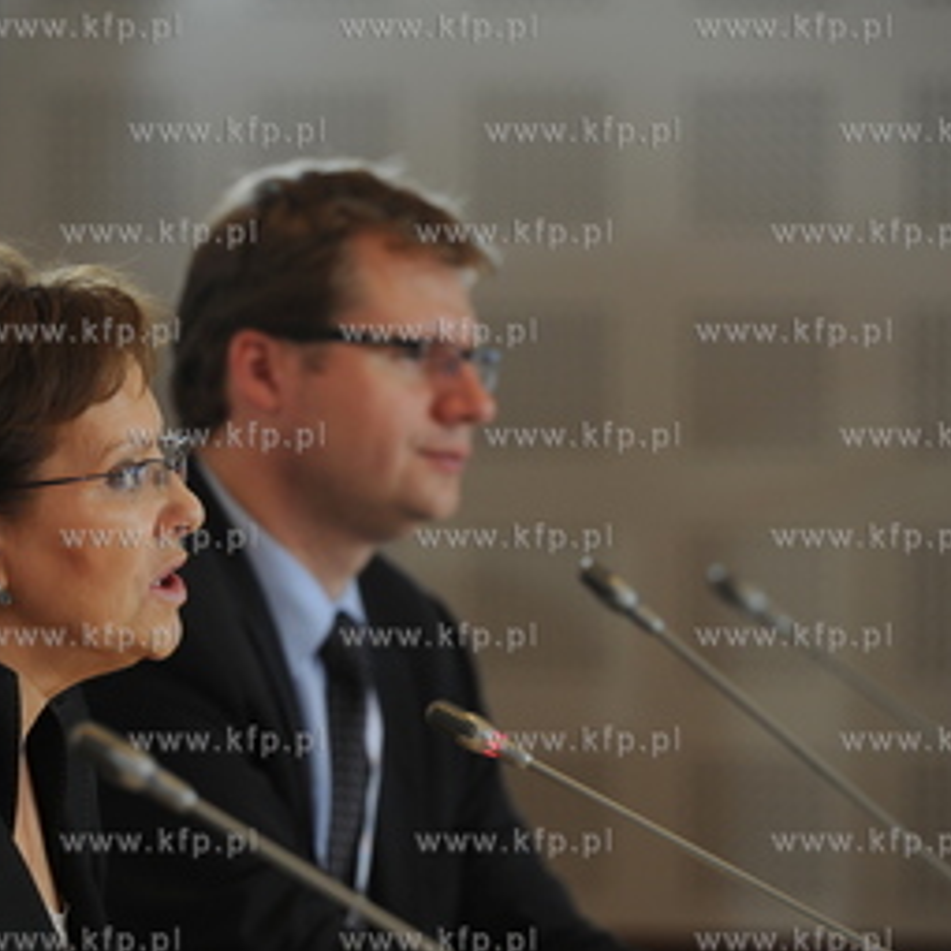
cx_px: 358
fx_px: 8268
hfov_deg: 6.6
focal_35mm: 266
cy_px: 485
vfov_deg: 6.6
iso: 800
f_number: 4
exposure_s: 1/200
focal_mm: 200
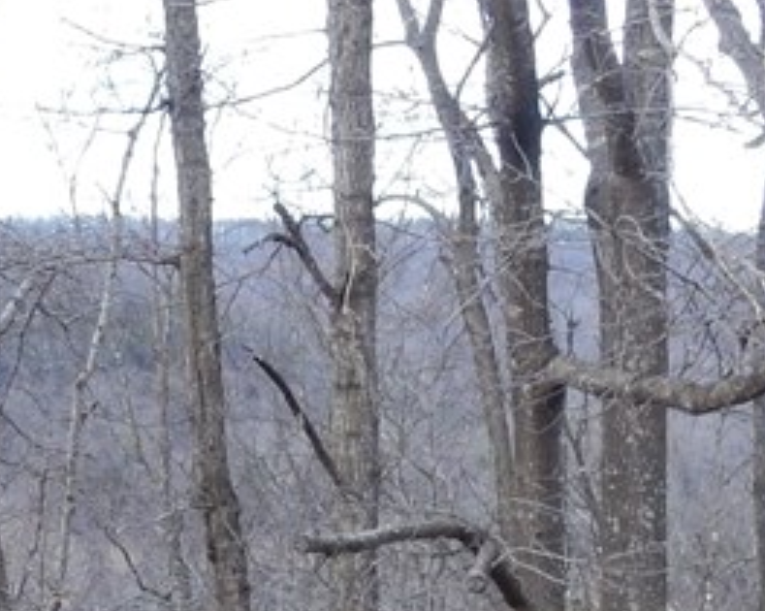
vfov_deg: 13.0
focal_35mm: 118
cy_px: 486
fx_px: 2670
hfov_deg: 15.8
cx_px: -87
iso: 400
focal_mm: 5.6
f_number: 4.2
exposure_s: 1/80
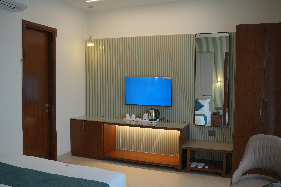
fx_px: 273
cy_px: 94
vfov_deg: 37.9
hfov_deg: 54.4
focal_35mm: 35
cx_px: 140
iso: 1000
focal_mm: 35
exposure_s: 1/15
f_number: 14
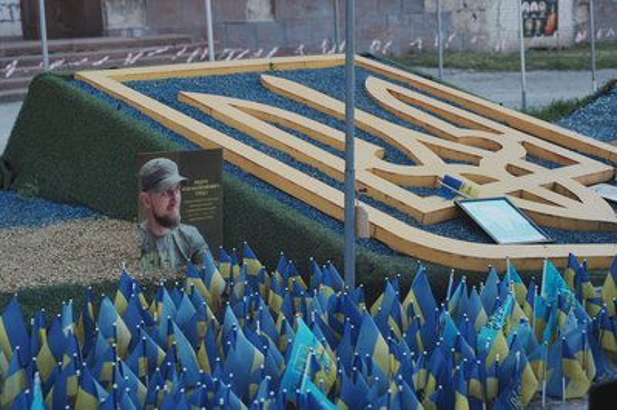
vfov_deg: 22.6
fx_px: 1027
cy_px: 205
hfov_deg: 33.4
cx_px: 308
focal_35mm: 60
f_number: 5
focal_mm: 60
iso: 100
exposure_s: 1/320
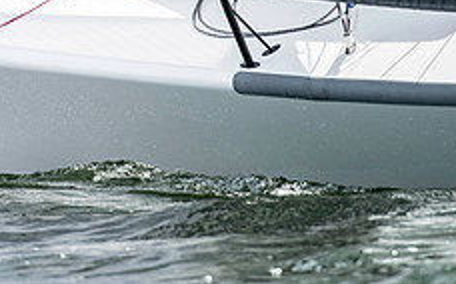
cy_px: -101
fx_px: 19331
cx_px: 0
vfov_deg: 0.8
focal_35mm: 1557
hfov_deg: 1.4
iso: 320
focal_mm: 400
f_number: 5
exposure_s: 1/2000
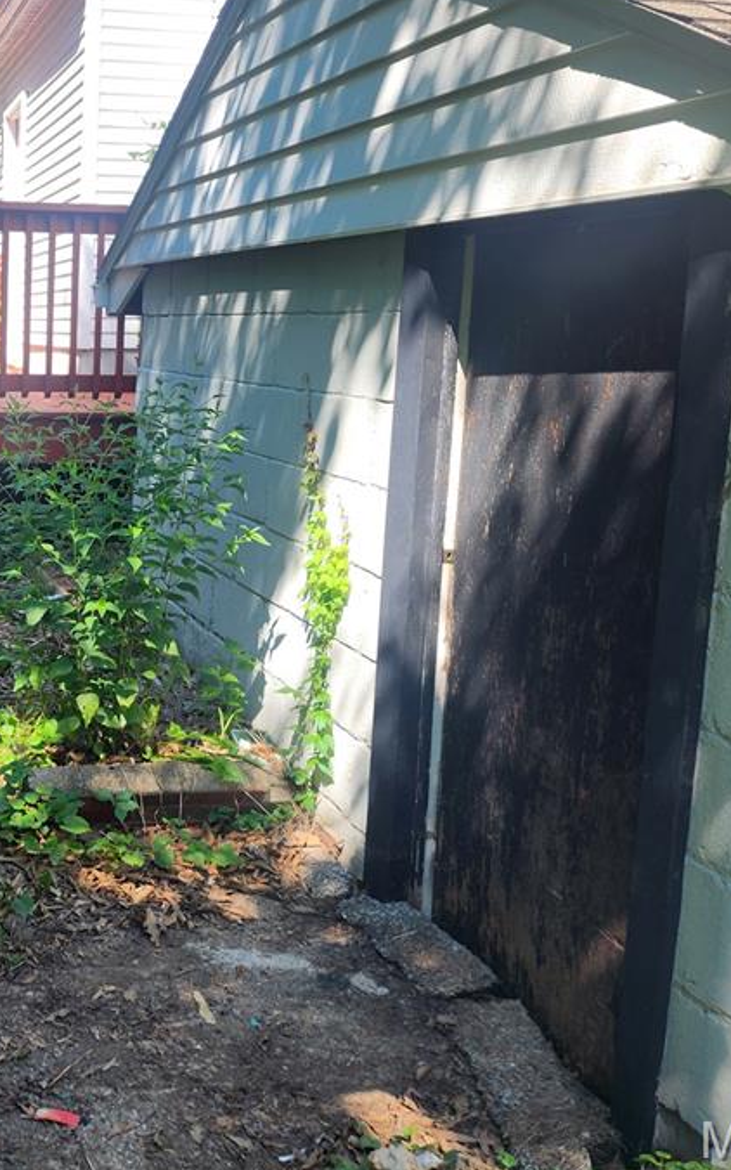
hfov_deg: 31.6
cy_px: 511
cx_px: -12
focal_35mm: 37
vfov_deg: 52.6
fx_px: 1179
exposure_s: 1/267
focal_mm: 6.4
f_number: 1.8
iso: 12
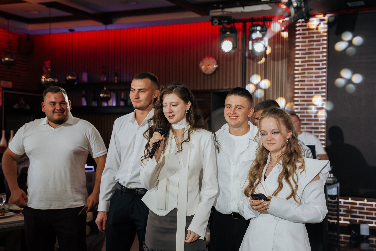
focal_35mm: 52
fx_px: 543
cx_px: 188
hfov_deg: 38.2
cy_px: 126
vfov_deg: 26.0
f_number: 2.8
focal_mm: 52
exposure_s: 1/250
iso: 1250
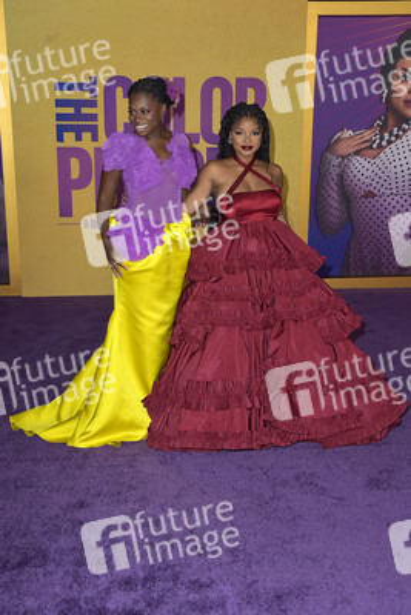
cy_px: 308
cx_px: 206
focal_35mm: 42
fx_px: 719
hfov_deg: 31.9
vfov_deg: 46.4
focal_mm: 42
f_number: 6.3
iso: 320
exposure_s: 1/250
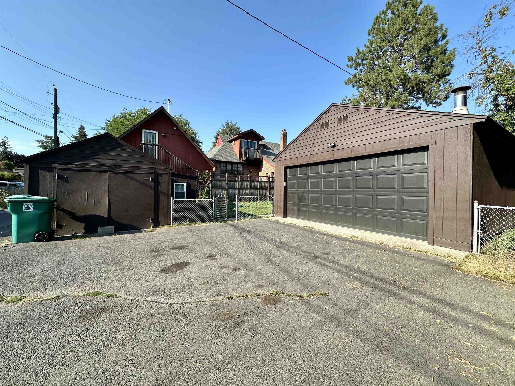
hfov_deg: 102.1
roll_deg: -0.6
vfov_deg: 85.7
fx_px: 208
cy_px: 193
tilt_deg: -0.2
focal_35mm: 14
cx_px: 258
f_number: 2.2
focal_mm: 2.22
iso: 40
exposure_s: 1/749
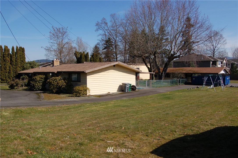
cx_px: 119
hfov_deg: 67.4
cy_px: 79
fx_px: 178
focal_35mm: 27
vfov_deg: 47.8
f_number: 10
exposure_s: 1/400
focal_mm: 18
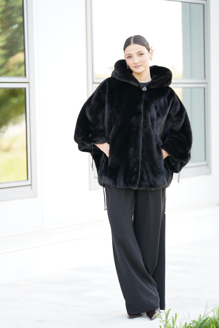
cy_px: 164
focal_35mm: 131
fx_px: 1195
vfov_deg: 15.6
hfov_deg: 10.5
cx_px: 110
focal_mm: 131
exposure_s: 1/250
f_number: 2.8
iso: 250
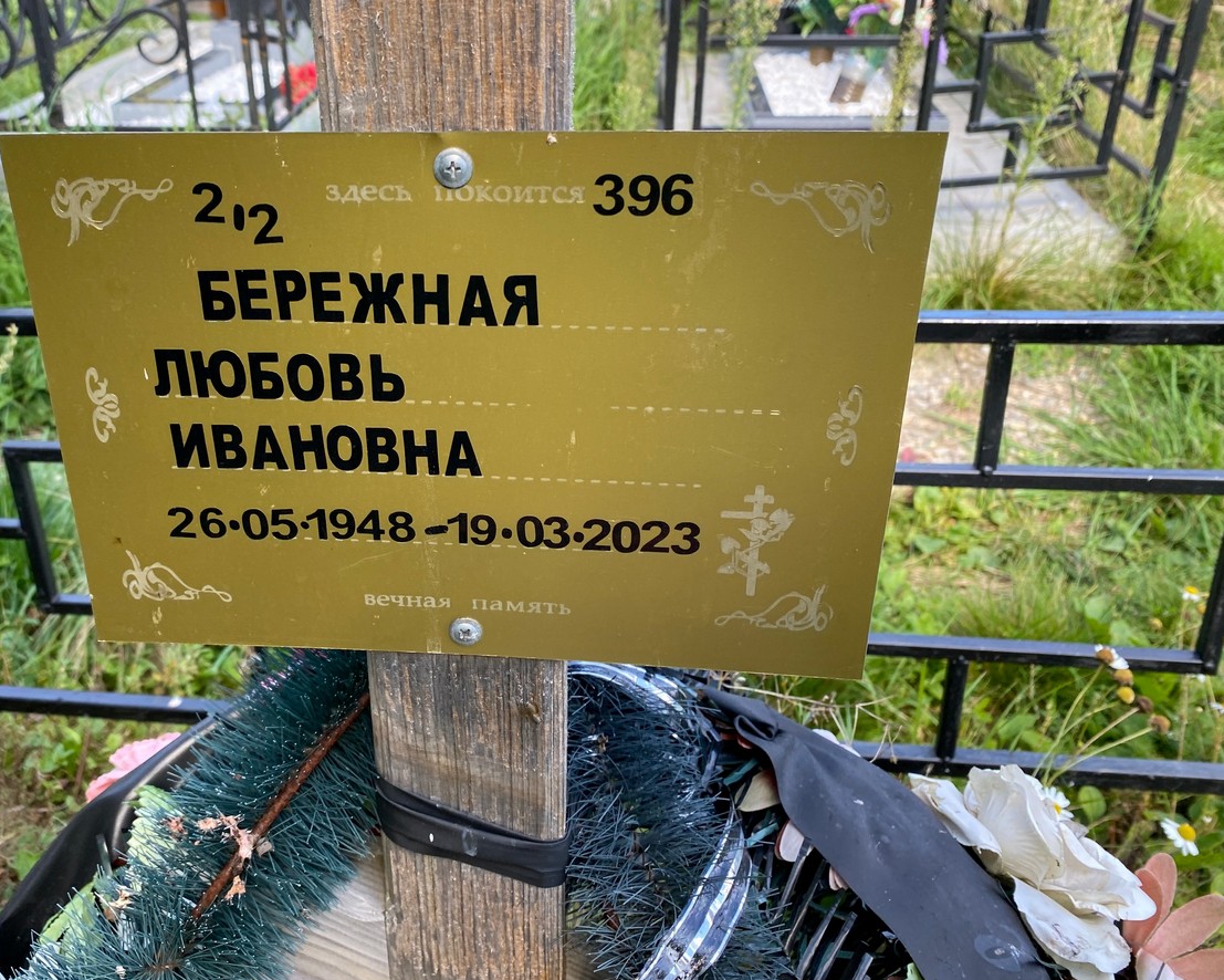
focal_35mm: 33
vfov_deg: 44.4
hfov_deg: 53.6
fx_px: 1196
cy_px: 420
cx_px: 451
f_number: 1.8
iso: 32
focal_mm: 4.25
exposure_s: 1/244
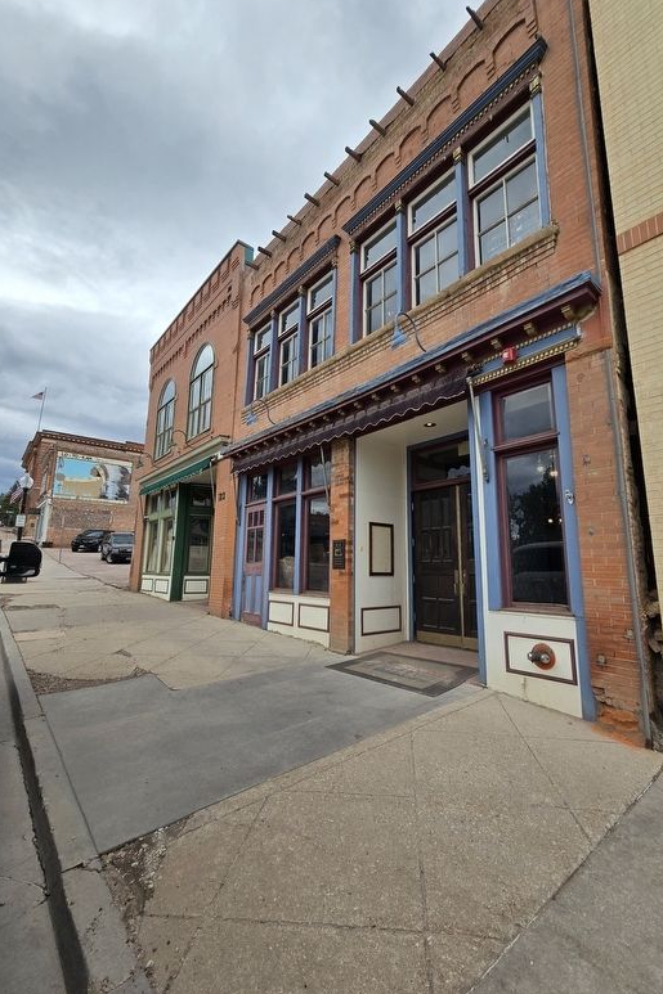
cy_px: 495
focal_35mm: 14
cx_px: 359
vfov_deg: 104.3
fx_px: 387
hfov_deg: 81.0
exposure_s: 1/1799
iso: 50
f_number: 2.2
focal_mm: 2.2
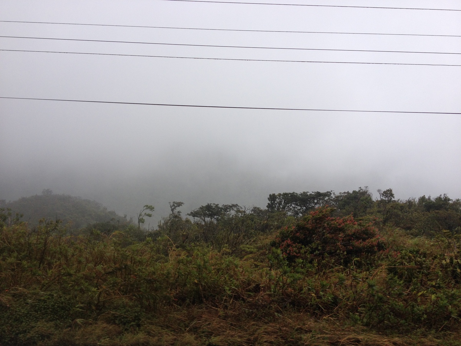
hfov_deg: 52.6
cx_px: 230
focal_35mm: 35
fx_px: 466
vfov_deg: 40.7
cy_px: 173
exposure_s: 1/1842
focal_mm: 4.28
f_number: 2.4
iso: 50
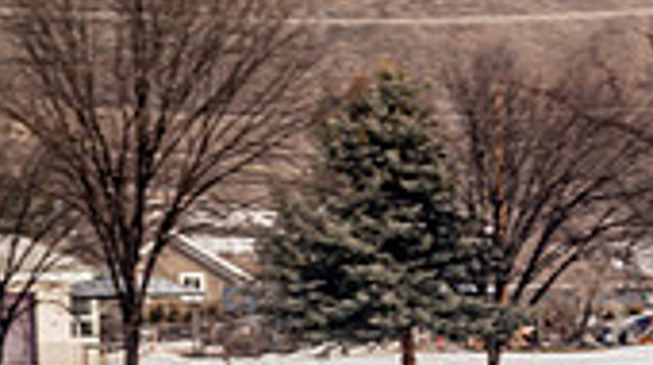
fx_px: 7555
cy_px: 459
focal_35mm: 437
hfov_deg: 4.9
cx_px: -254
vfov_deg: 2.8
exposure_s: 1/500
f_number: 4.8
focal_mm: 122
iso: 110
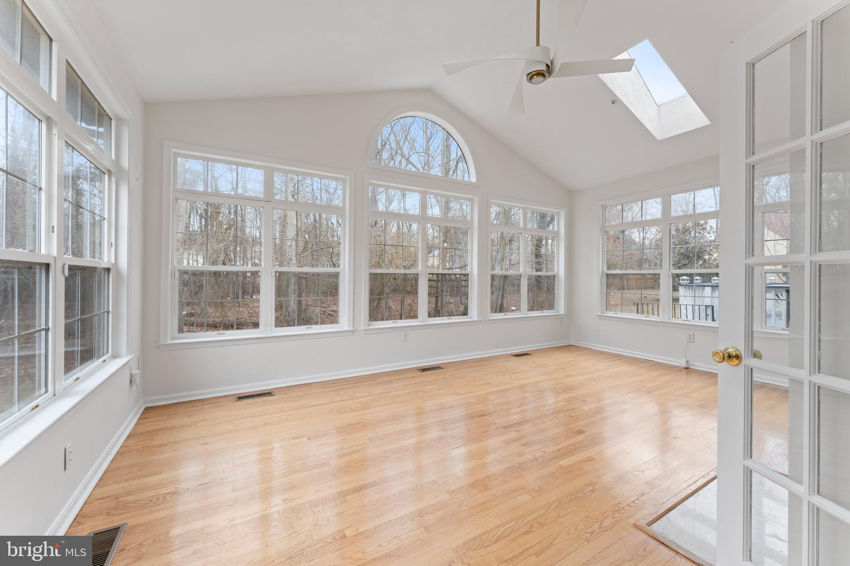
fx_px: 331
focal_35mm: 14
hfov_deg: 104.3
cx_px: 425
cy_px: 283
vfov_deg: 81.2
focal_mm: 14
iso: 320
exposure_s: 1/8
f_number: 11
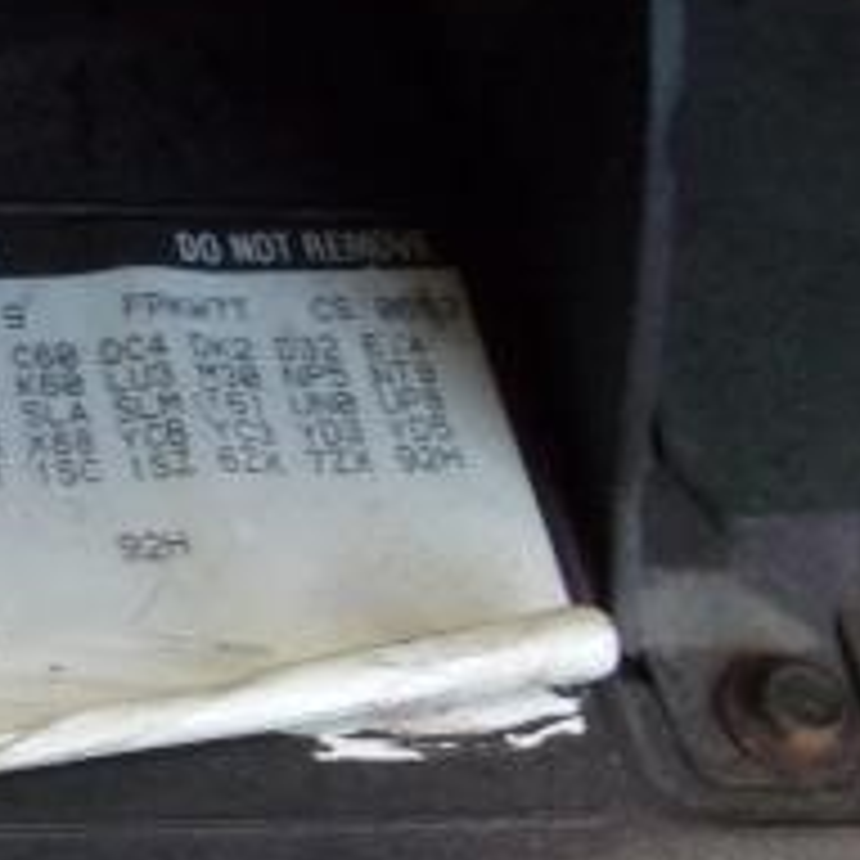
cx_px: 122
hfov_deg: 17.2
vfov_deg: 17.4
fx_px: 2811
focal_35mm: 100
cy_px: 356
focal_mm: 4.9
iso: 400
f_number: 3
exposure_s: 1/20
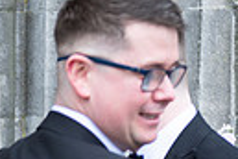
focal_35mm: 247
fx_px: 1633
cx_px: -157
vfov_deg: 5.5
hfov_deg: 8.1
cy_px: 252
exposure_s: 1/160
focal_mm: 55
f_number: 3.5
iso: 125
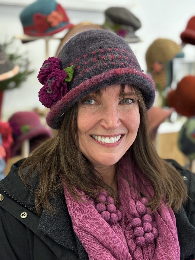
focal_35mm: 52
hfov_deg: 28.0
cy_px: 130
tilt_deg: -15.4
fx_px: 391
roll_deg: -2.5
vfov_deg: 36.8
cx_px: 98
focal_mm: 5.96
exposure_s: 1/40
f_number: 1.6
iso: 250
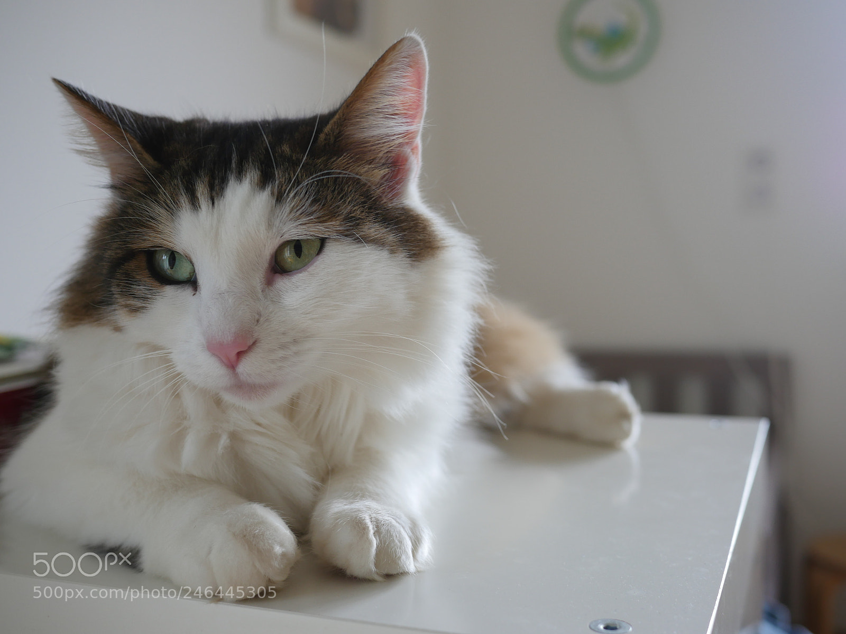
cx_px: 423
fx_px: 978
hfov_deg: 46.8
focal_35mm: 40
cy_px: 317
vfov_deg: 36.0
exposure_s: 1/60
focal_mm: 20
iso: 200
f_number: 2.8
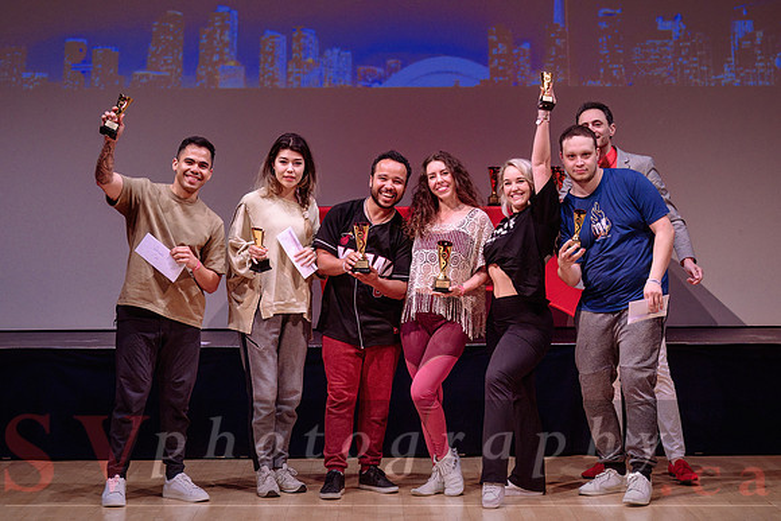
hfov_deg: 21.6
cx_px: 390
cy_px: 207
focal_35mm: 95
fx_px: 2051
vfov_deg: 14.5
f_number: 3.2
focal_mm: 57
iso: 1000
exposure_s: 1/400
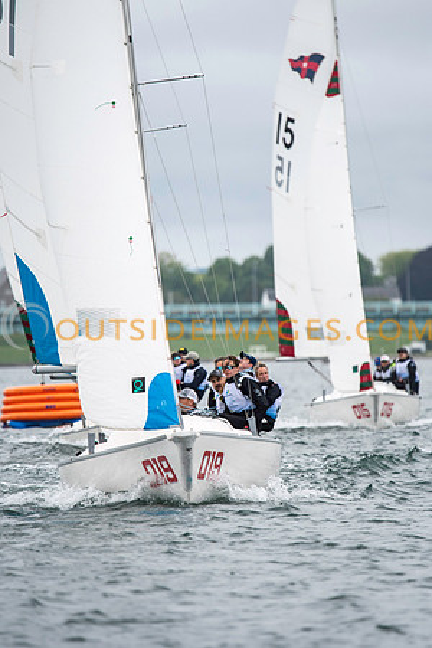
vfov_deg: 4.6
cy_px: 324
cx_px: 216
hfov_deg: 3.1
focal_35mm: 450
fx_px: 8099
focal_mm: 300
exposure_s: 1/2500
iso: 250
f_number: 4
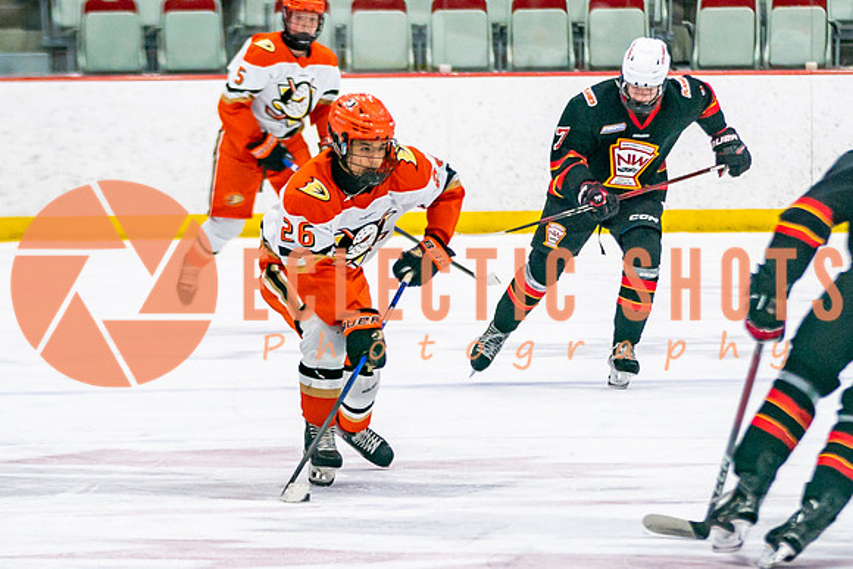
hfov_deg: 5.3
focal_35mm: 391
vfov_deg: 3.5
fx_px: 9268
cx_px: 347
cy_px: 465
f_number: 2.8
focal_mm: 140
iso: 500
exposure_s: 1/640
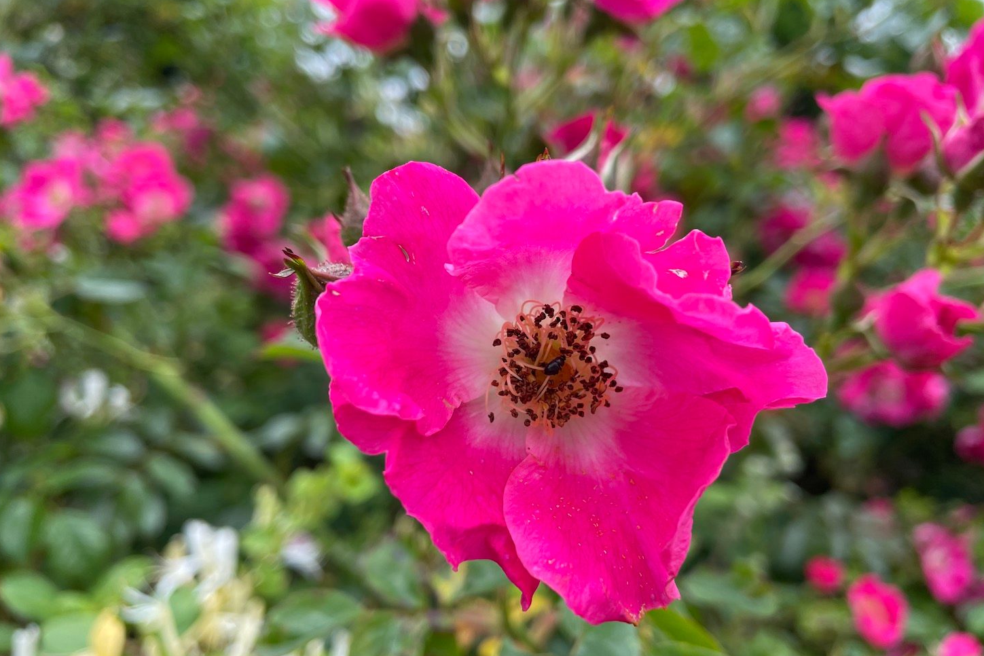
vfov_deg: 46.4
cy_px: 354
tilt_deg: +1.8
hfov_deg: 65.5
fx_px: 765
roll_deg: -1.5
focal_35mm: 28
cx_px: 505
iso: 32
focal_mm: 4.2
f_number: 1.6
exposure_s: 1/438
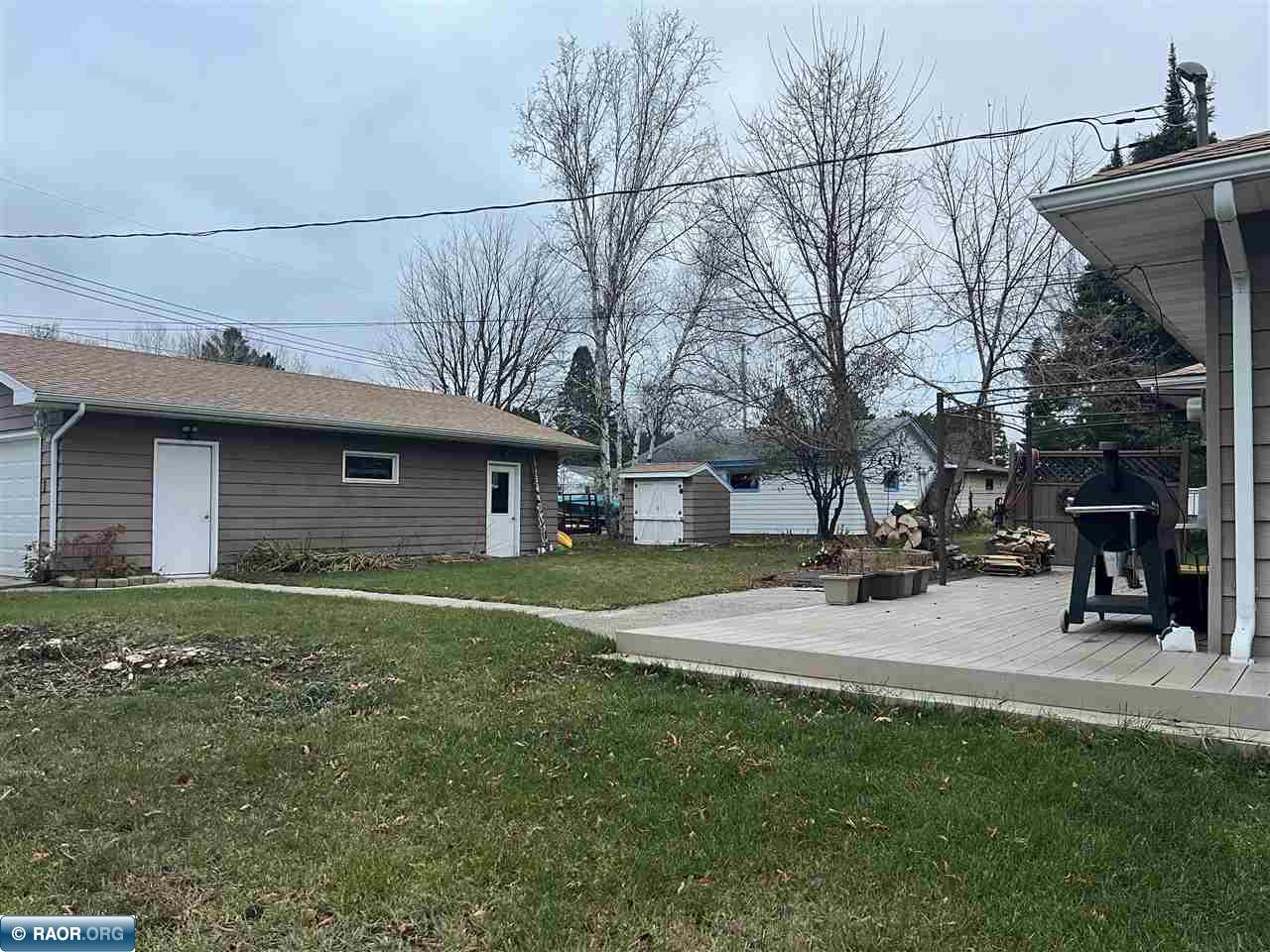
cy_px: 476
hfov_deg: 67.3
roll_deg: +0.2
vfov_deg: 53.1
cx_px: 635
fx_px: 954
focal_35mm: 26
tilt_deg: +1.9
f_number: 1.5
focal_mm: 5.7
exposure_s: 1/86
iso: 125
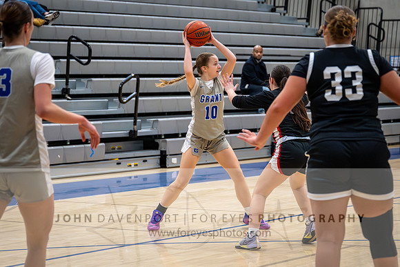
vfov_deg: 11.1
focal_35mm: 123
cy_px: 98
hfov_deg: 16.7
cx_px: 203
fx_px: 1367
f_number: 2.8
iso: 6400
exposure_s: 1/1000
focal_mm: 70
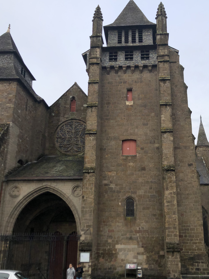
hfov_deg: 40.6
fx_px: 282
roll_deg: -0.2
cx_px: 123
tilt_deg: +18.1
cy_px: 156
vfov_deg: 52.5
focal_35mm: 35
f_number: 1.8
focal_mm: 4
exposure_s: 1/342
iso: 20
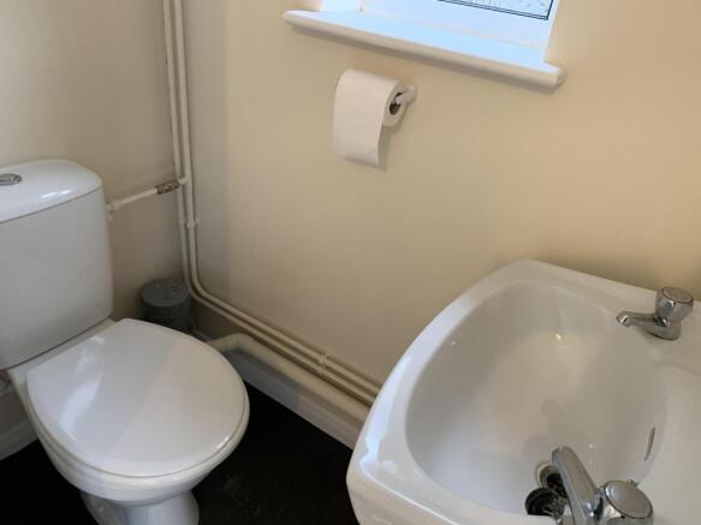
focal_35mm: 26
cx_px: 350
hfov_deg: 67.3
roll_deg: -6.1
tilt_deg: -31.1
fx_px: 526
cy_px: 262
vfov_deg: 53.0
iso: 200
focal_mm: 4.25
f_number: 1.8
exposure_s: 1/50
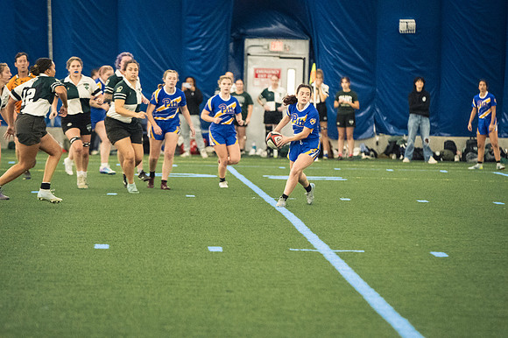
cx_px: 254
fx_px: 3385
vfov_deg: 5.7
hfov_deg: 8.6
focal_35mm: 240
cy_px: 169
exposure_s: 1/500
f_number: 2.8
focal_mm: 160
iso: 11400
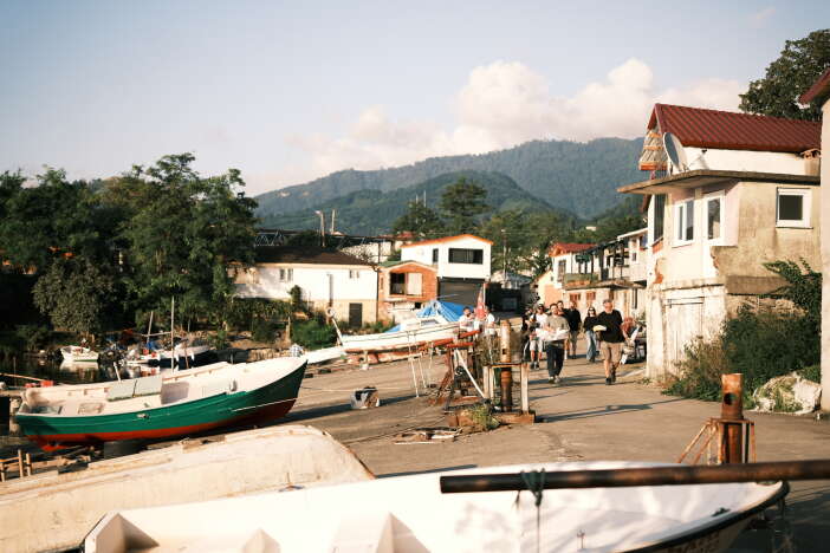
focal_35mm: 53
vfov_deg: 25.5
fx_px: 1222
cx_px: 415
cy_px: 276
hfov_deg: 37.5
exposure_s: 1/3200
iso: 160
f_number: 1.7
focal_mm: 35
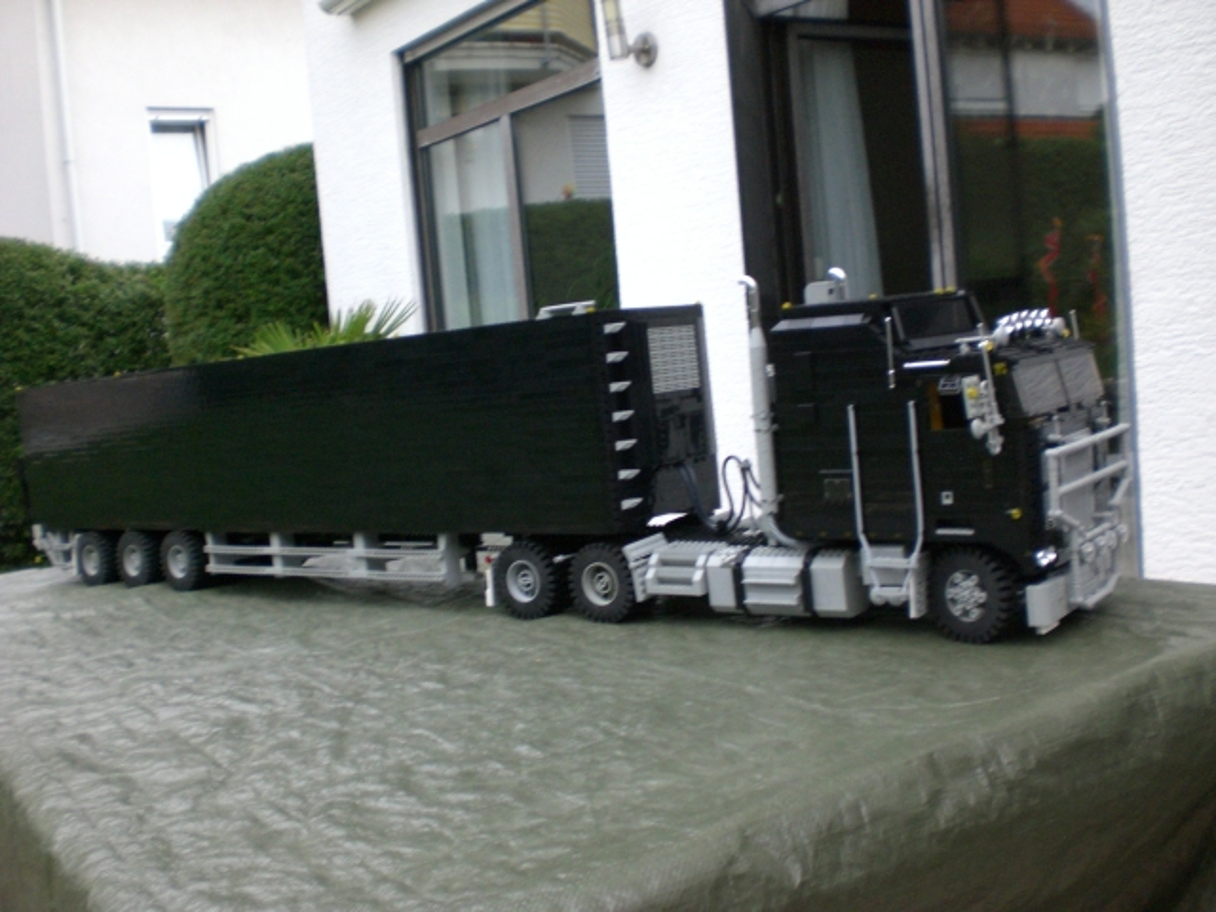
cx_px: 608
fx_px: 1335
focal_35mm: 38
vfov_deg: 37.7
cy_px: 456
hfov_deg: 49.0
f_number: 3.1
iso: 200
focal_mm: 6.3
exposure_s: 1/80
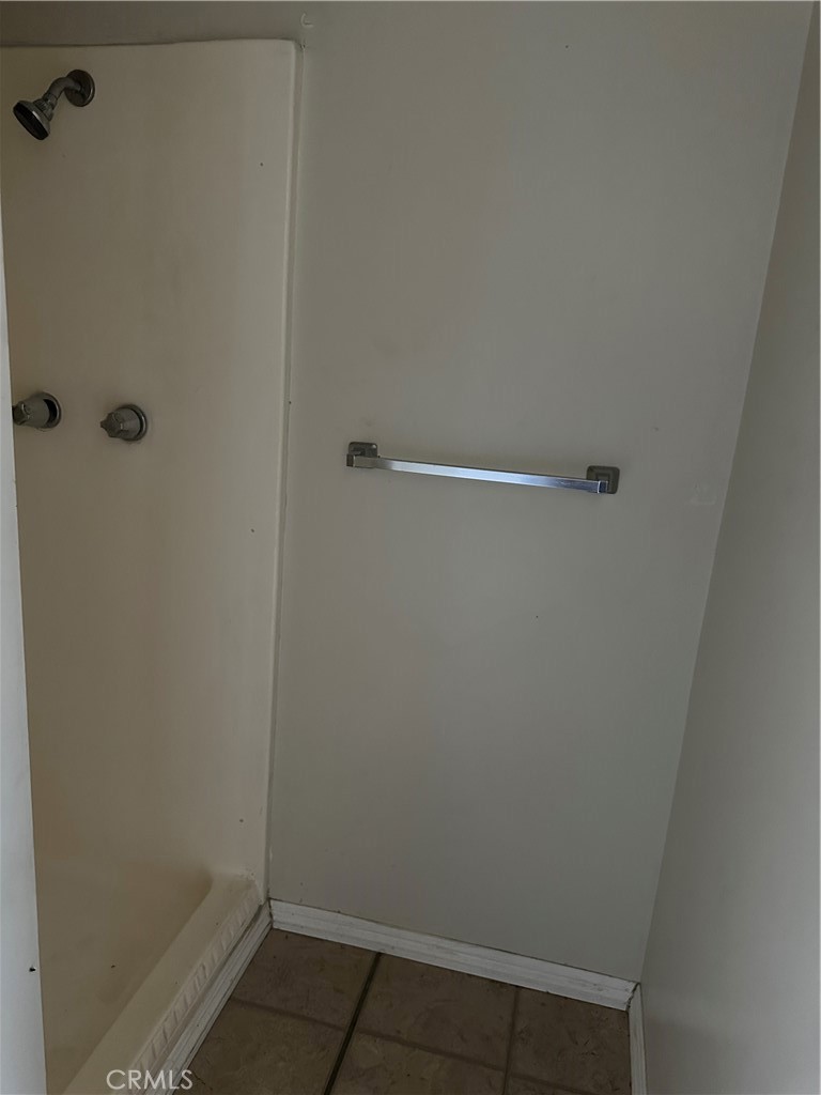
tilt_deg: -13.1
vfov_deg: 71.6
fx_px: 759
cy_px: 548
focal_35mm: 24
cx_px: 410
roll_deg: -4.9
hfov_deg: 56.8
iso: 1000
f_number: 1.78
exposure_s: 1/34
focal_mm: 6.86
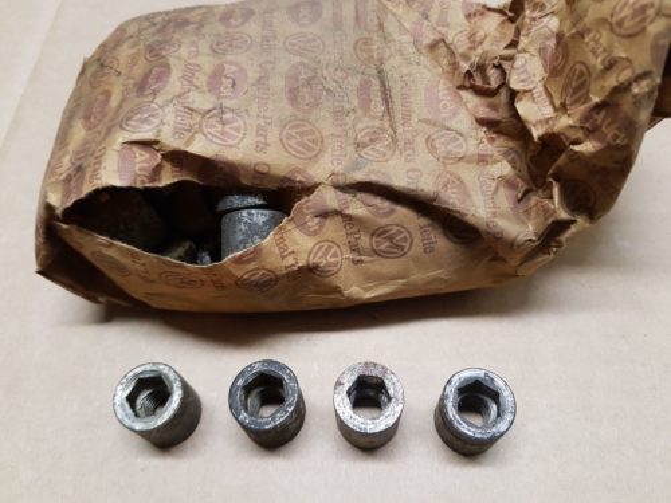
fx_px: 504
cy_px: 252
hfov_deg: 67.3
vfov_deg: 53.1
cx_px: 336
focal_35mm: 26
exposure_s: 1/25
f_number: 1.7
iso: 200
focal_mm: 4.2
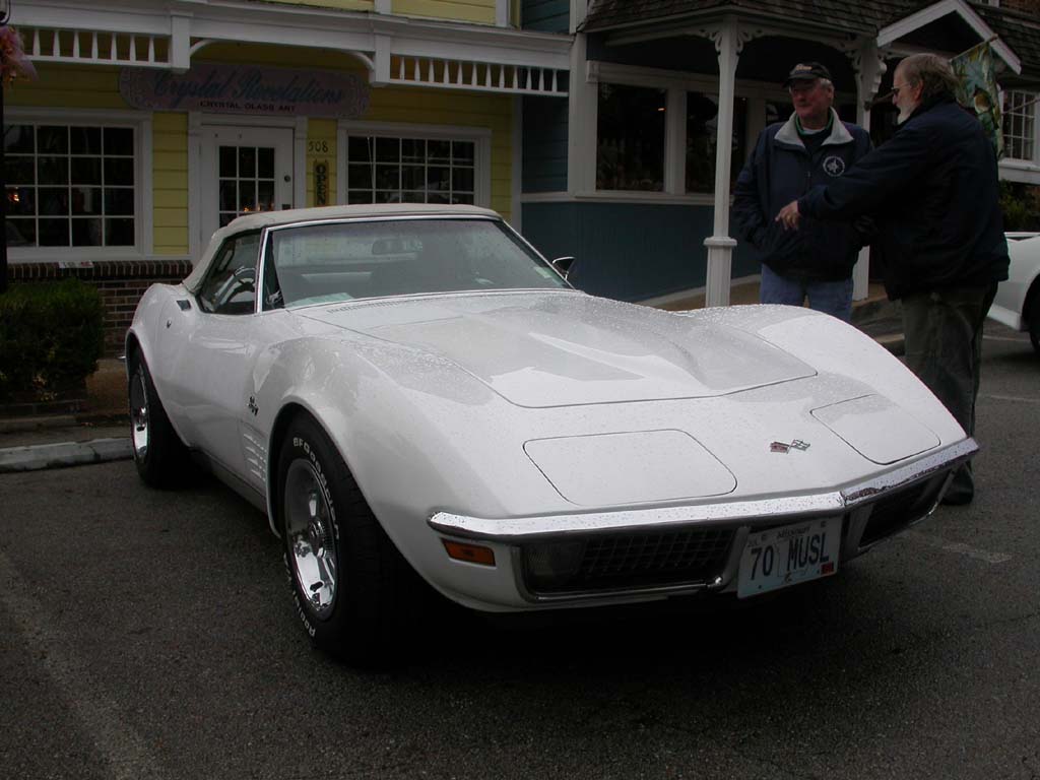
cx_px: 520
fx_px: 1142
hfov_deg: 49.0
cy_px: 390
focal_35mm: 38
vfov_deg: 37.7
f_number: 6.7
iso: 100
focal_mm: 7.85
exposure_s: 1/269
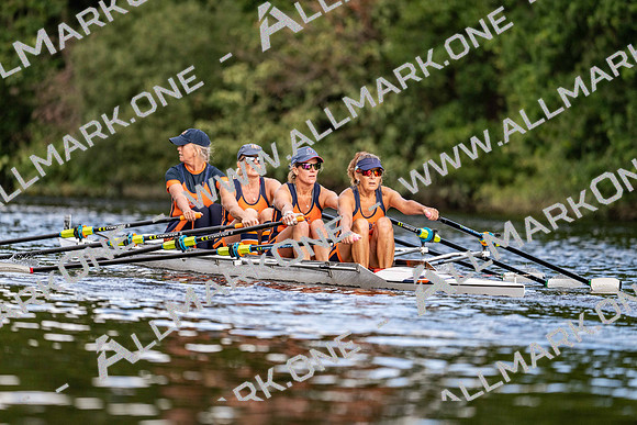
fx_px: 7083
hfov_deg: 5.1
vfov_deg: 3.4
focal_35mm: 400
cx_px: 318
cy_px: 212
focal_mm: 400
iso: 800
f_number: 4.5
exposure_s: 1/2000
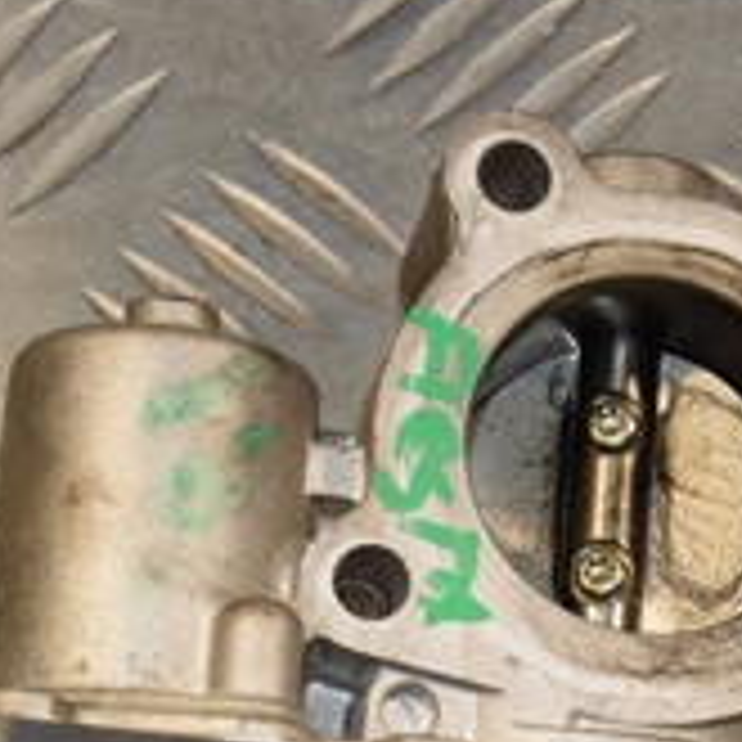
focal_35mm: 198
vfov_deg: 8.8
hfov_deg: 8.8
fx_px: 4802
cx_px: 477
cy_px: 603
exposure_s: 1/200
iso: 800
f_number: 6.3
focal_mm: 40
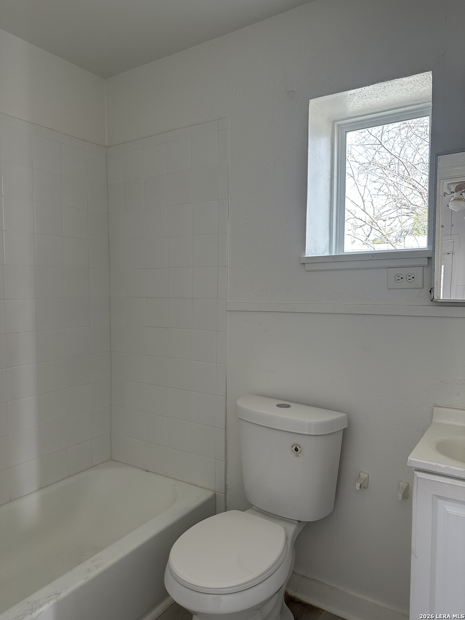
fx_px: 430
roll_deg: +0.5
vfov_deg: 71.6
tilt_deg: -3.7
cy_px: 310
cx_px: 232
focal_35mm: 24
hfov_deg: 56.8
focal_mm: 6.86
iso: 100
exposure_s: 1/125
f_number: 1.78
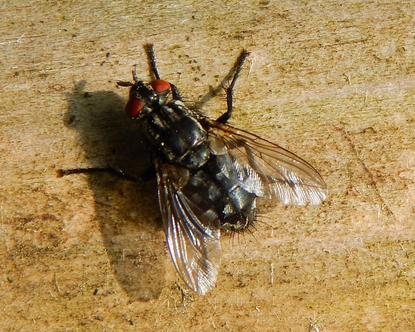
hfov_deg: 17.6
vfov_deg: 14.1
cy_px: 166
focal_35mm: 109
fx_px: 1339
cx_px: 206
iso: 125
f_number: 4.5
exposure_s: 1/320
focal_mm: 18.7
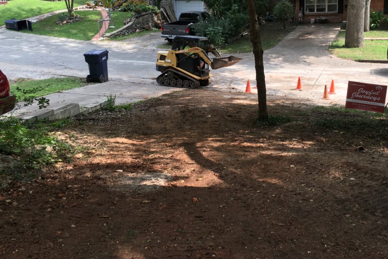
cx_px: 231
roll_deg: +3.0
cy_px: 87
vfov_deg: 34.7
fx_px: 410
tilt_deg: -13.1
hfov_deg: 50.4
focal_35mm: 38
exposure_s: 1/273
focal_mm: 4.15
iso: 25
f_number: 2.2
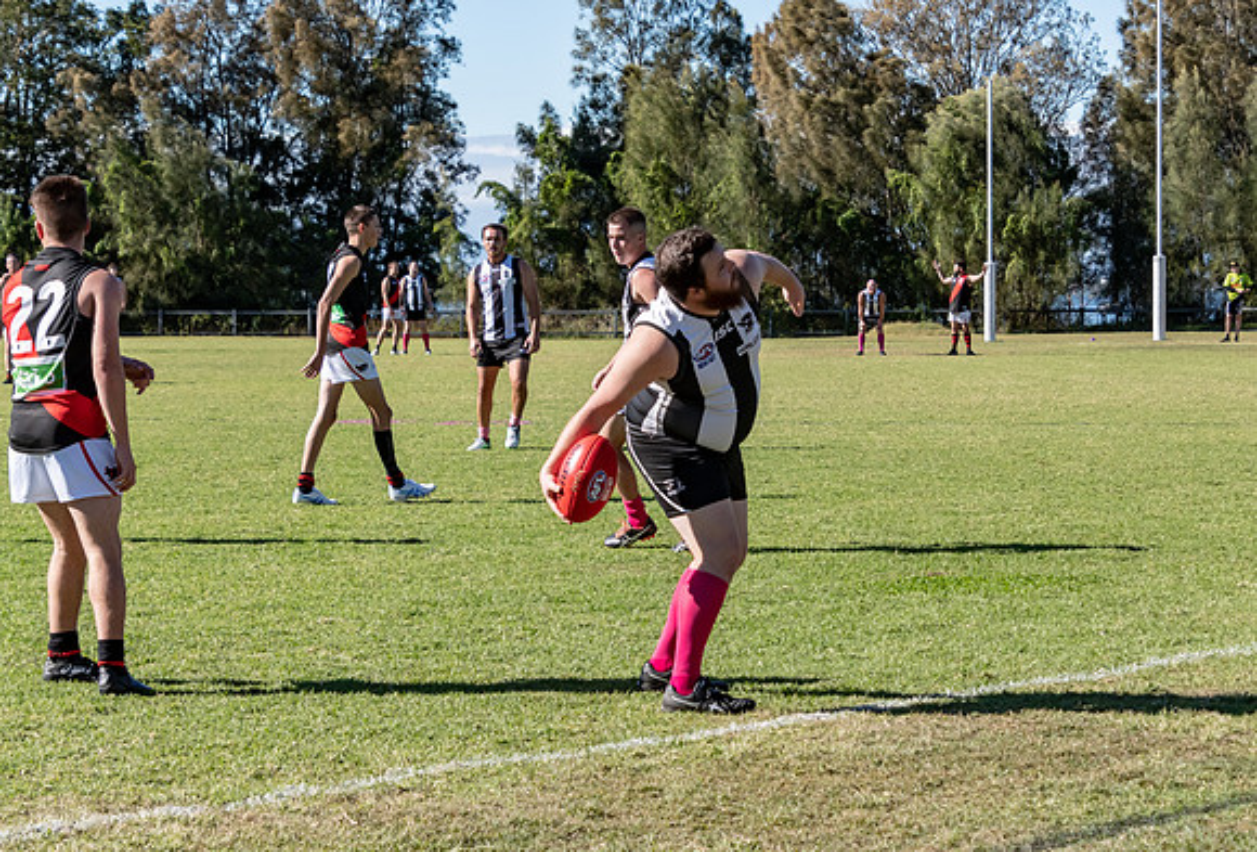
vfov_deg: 13.6
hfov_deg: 20.0
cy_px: 398
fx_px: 3560
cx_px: 620
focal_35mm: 101
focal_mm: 62
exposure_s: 1/2000
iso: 800
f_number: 7.1
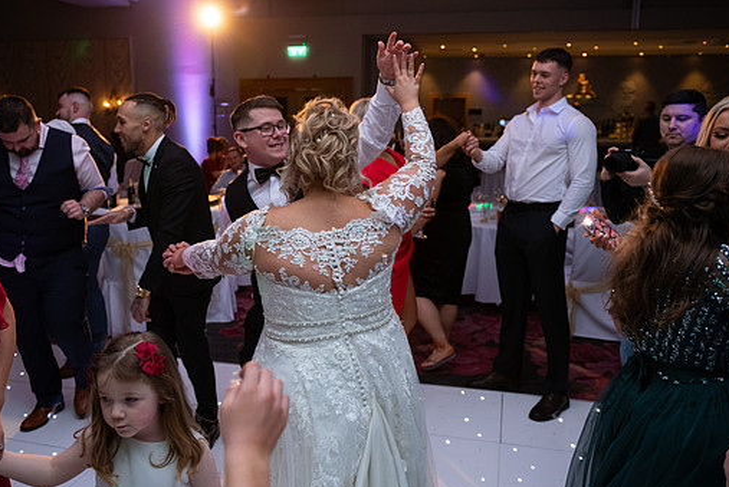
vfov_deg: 41.2
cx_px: 338
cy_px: 232
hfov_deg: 58.6
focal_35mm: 32
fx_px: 649
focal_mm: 28
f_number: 3.5
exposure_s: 1/160
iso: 1250
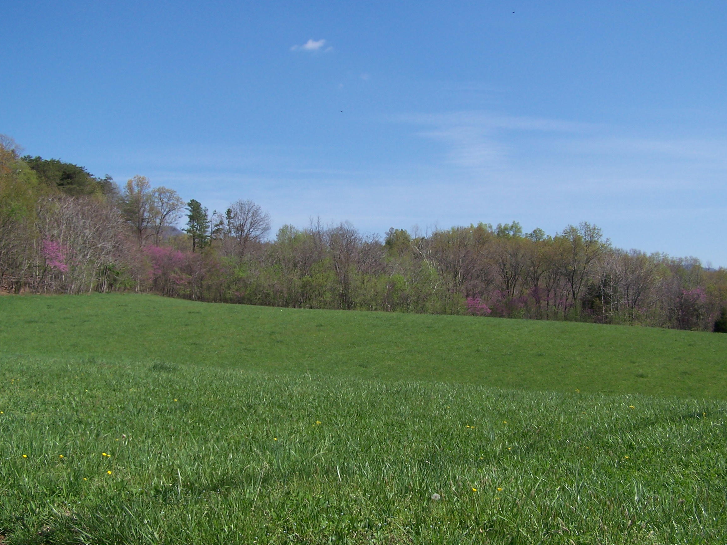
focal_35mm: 42
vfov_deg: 34.3
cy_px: 279
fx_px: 882
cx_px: 358
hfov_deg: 44.8
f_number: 4
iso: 80
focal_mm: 6.3
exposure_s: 1/1000
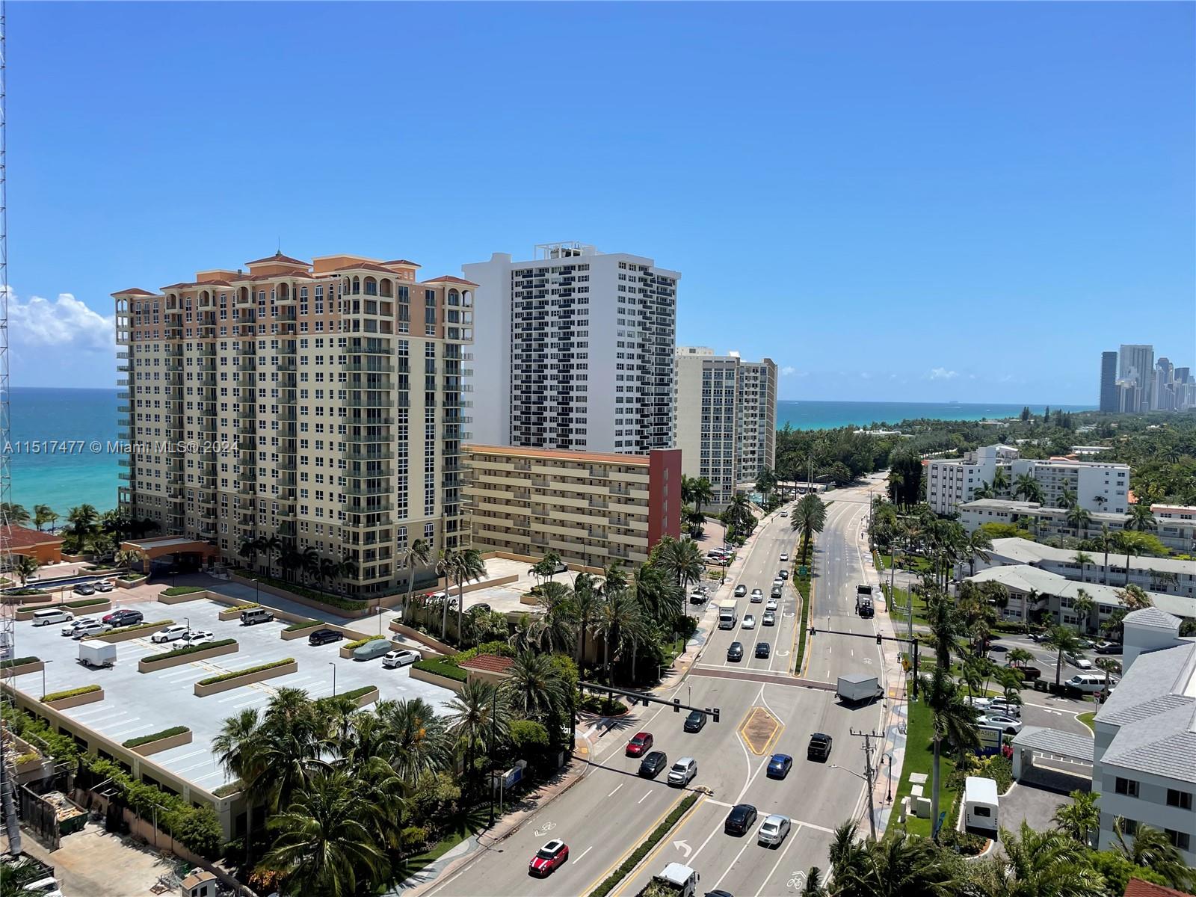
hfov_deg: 67.3
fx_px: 898
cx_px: 598
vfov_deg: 53.1
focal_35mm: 26
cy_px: 448
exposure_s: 1/4464
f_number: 1.6
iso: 32
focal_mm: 4.2
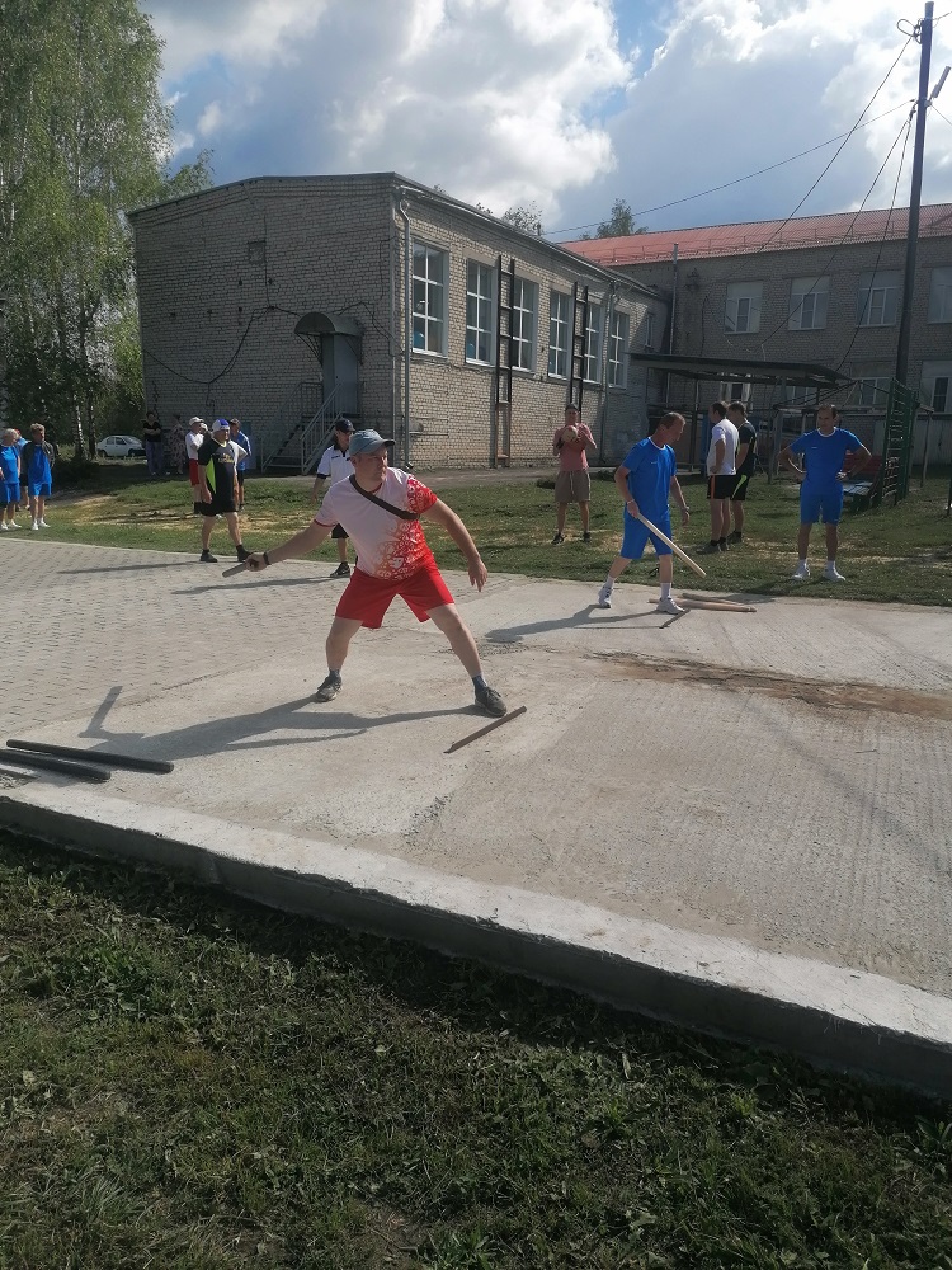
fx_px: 990
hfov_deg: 51.4
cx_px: 476
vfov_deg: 65.3
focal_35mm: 27
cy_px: 635
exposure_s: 1/1972
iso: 50
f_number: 1.8
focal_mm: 4.75
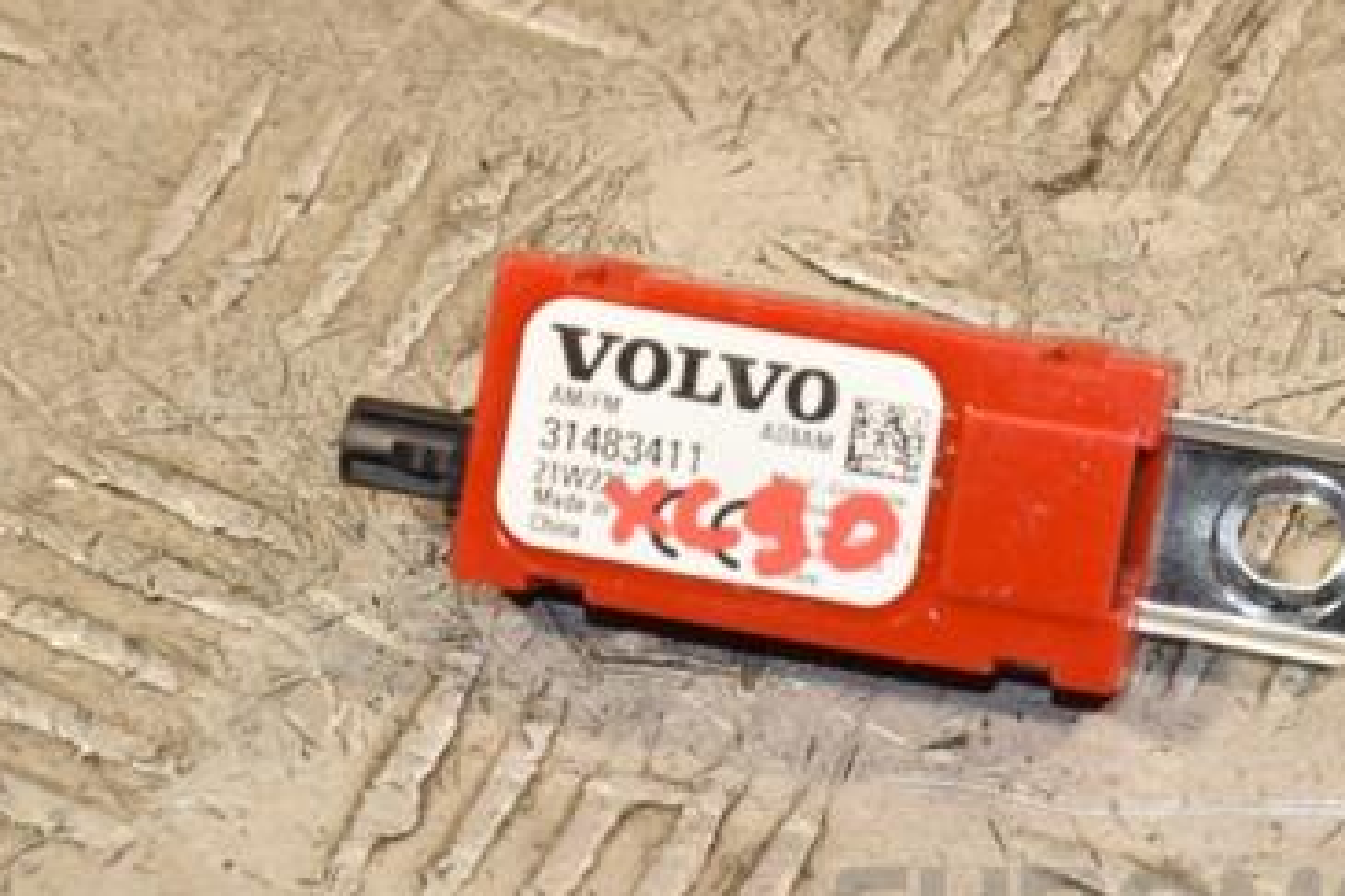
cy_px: 431
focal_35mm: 259
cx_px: 766
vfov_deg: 5.3
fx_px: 9665
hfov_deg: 8.0
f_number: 7.1
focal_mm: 105
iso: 800
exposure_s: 1/200
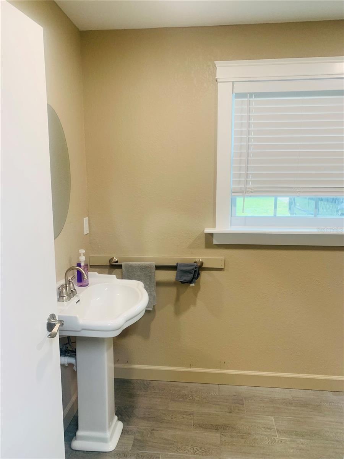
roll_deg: +0.1
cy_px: 230
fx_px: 345
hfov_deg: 53.1
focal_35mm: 26
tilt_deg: -8.2
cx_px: 172
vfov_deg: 67.3
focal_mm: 4.25
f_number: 1.8
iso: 80
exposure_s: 1/60
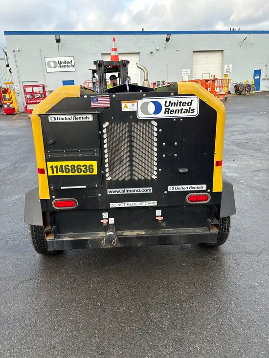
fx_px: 269
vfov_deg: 67.3
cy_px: 179
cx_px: 134
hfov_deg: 53.1
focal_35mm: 26
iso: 50
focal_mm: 5.96
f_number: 1.6
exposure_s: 1/479
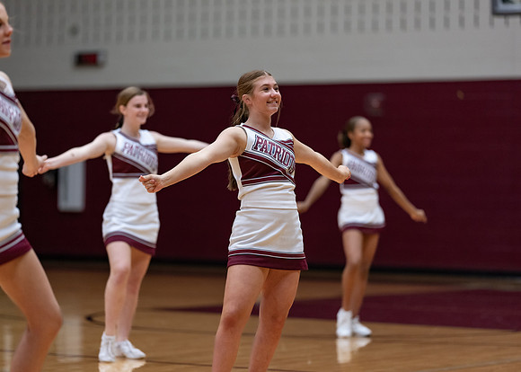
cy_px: 186
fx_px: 2093
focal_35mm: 141
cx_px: 260
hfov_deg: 14.2
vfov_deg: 10.2
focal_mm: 135
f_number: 1.8
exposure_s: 1/1000
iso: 1250
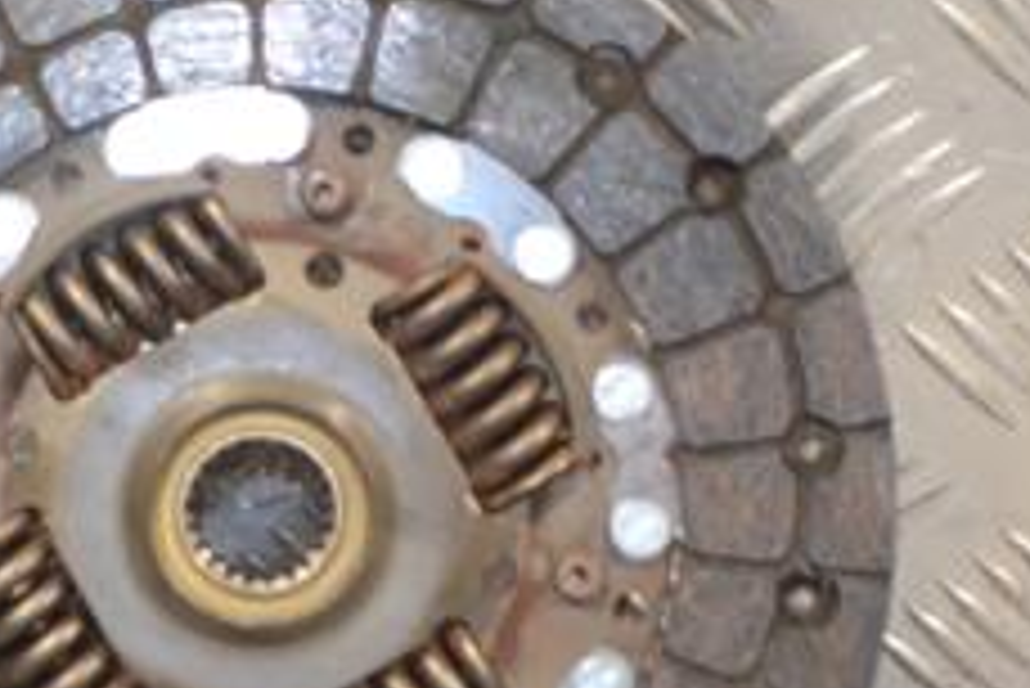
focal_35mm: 216
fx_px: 6193
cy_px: 508
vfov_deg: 6.4
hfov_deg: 9.5
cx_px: 139
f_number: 5.6
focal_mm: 55
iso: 800
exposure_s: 1/60
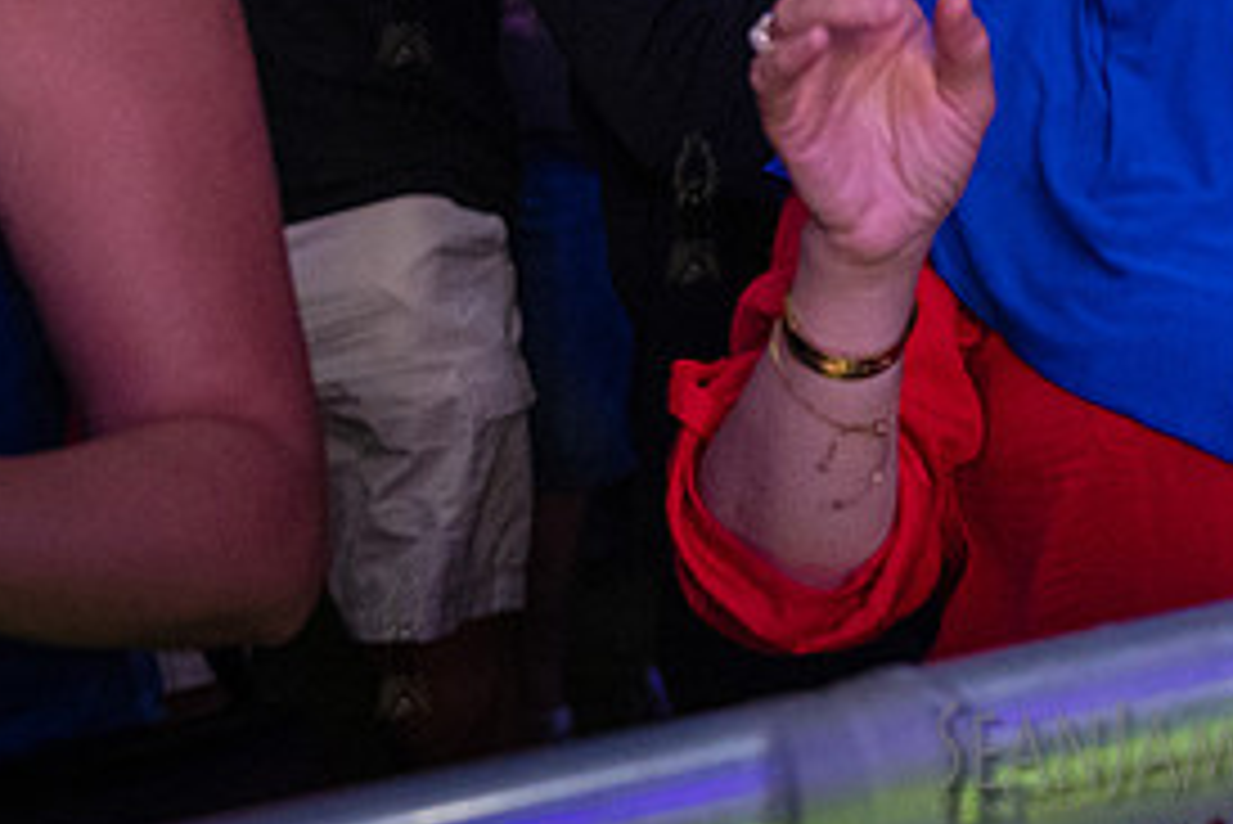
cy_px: 64
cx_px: 1363
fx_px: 3667
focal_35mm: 107
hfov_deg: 18.4
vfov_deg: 12.7
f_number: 3.2
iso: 8000
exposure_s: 1/250
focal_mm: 40
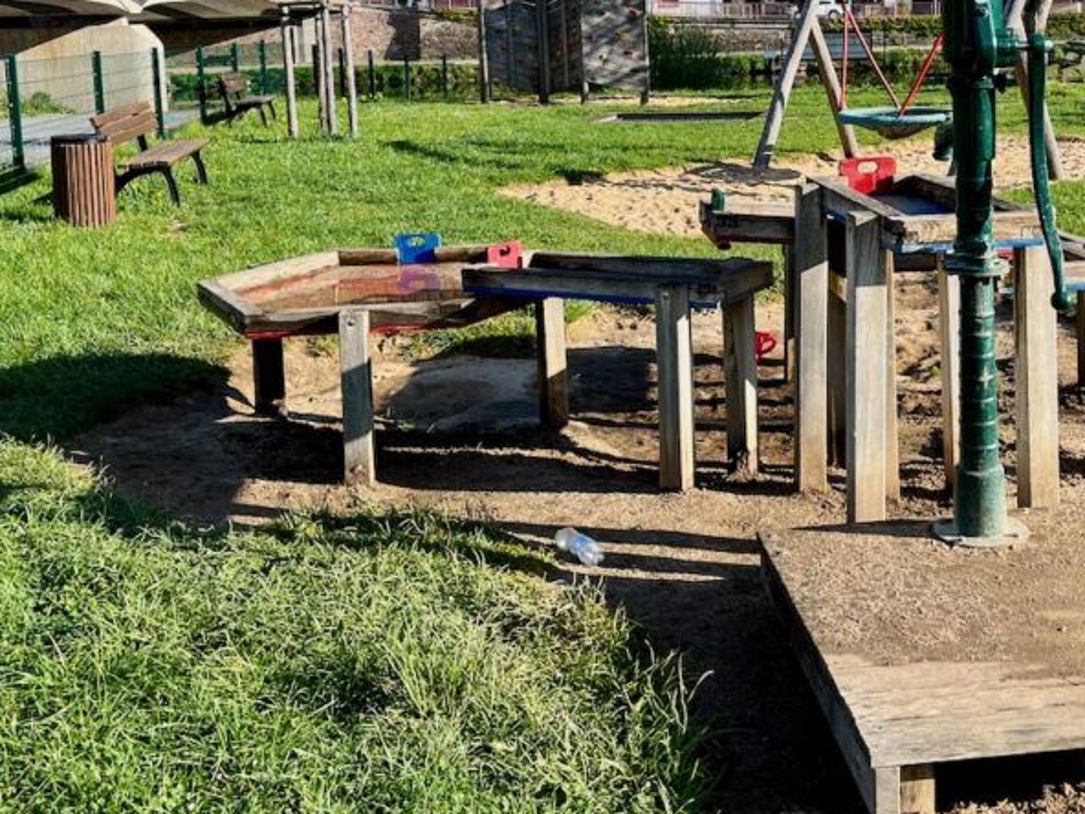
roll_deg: +2.0
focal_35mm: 45
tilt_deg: -7.0
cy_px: 178
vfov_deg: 31.5
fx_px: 1410
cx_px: 689
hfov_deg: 41.7
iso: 50
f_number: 1.6
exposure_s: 1/1355
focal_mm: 5.1
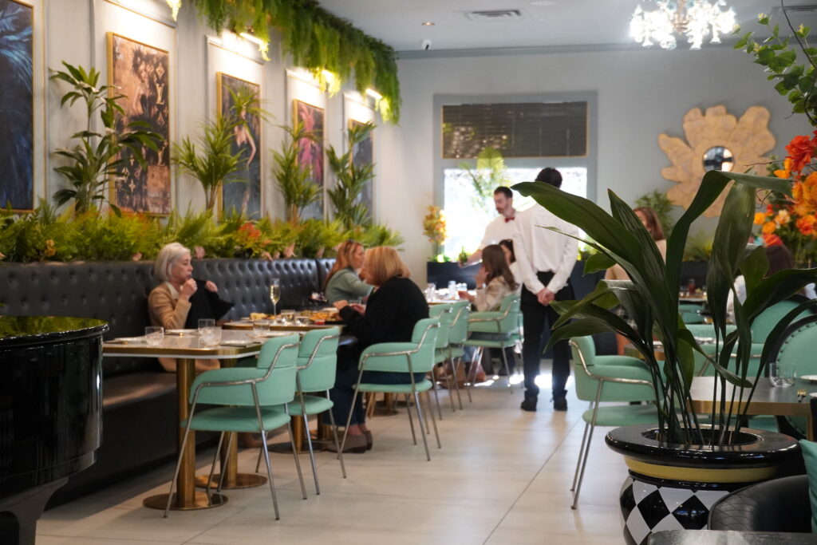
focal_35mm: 56
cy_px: 272
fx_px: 1260
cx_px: 408
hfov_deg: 35.9
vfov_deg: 24.4
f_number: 4.5
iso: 2500
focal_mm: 37
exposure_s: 1/50
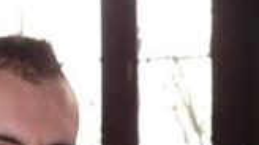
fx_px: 1064
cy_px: 225
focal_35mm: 155
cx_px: -22
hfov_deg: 13.6
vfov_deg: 7.7
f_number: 2.8
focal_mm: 6
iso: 100
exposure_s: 1/60
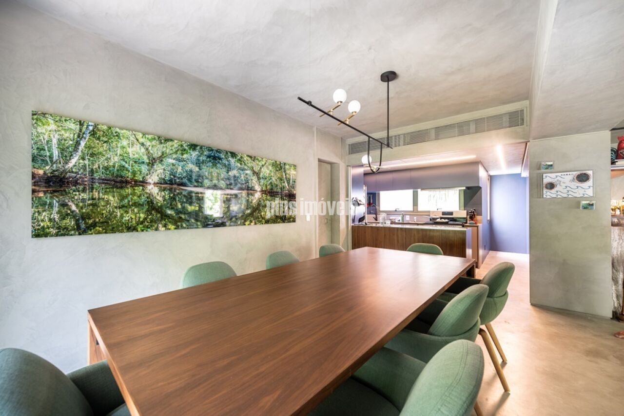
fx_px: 243
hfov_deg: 104.2
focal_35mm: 14
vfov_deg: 81.2
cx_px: 312
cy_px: 208
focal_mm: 14
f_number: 8
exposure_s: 1/2
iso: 100
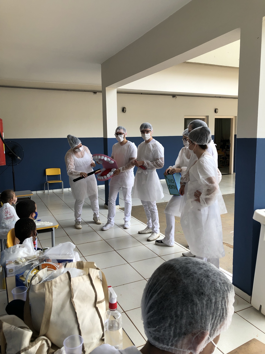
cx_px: 132
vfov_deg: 63.4
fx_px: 286
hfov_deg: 49.7
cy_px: 177
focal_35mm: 28
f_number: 1.8
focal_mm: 3.99
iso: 20
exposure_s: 1/237
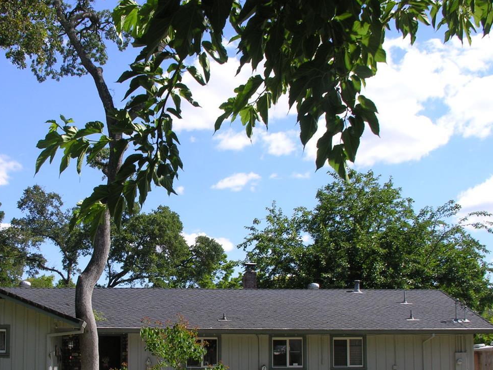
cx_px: 171
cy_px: 275
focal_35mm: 54
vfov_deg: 26.7
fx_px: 769
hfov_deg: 35.3
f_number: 6.3
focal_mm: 8.9
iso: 50
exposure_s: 1/182
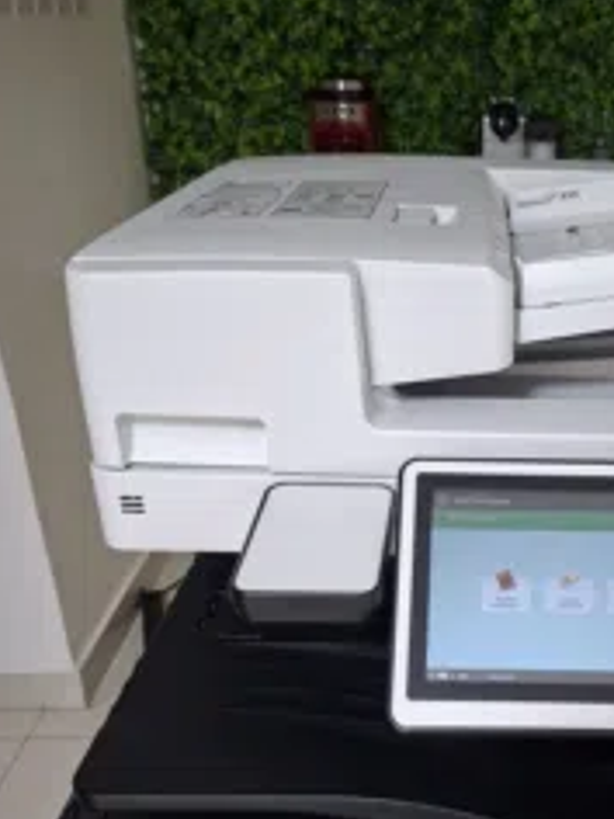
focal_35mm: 39
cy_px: 562
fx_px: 922
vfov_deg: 46.9
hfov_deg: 35.5
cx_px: 503
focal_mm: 5.54
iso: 160
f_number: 1.8
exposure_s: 1/50
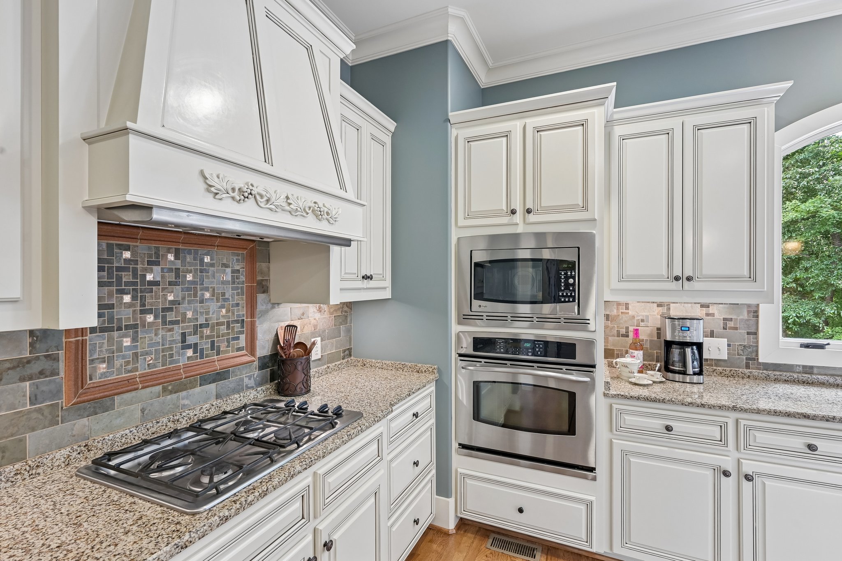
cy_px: 280
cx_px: 421
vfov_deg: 72.0
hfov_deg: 95.0
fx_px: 386
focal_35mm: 16
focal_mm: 16.5
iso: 400
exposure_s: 1/6
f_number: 8
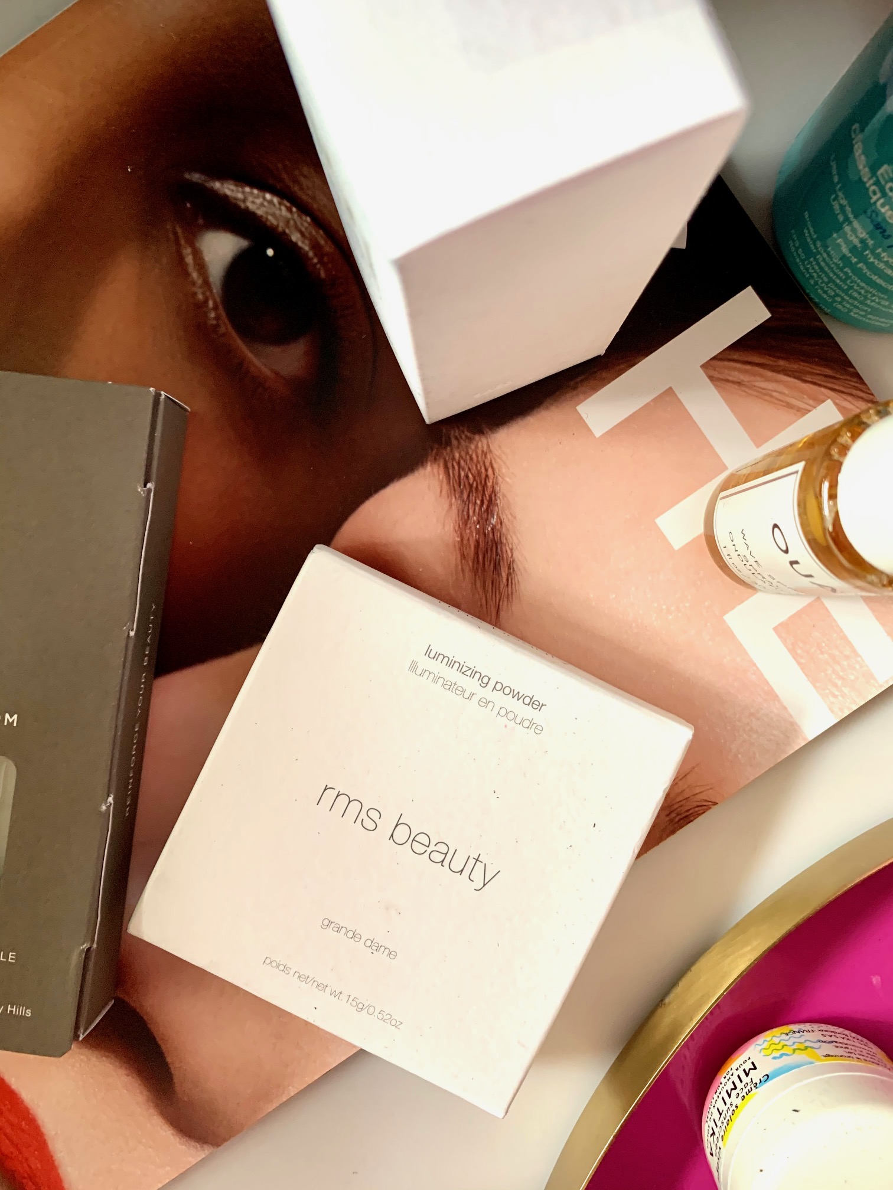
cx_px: 446
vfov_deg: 67.3
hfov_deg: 53.1
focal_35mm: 26
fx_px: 894
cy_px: 595
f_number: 1.8
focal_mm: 4.25
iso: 160
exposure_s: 1/60
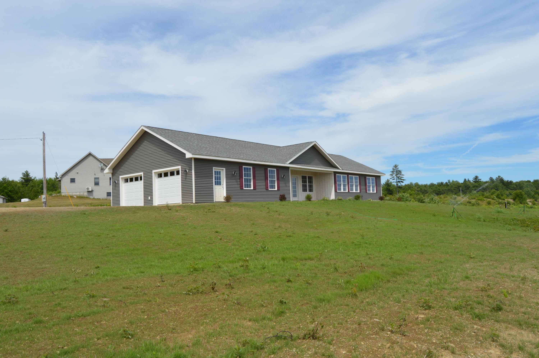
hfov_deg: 67.4
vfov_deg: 47.8
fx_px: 404
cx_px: 270
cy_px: 179
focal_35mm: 27
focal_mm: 18
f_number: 9
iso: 100
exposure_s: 1/320
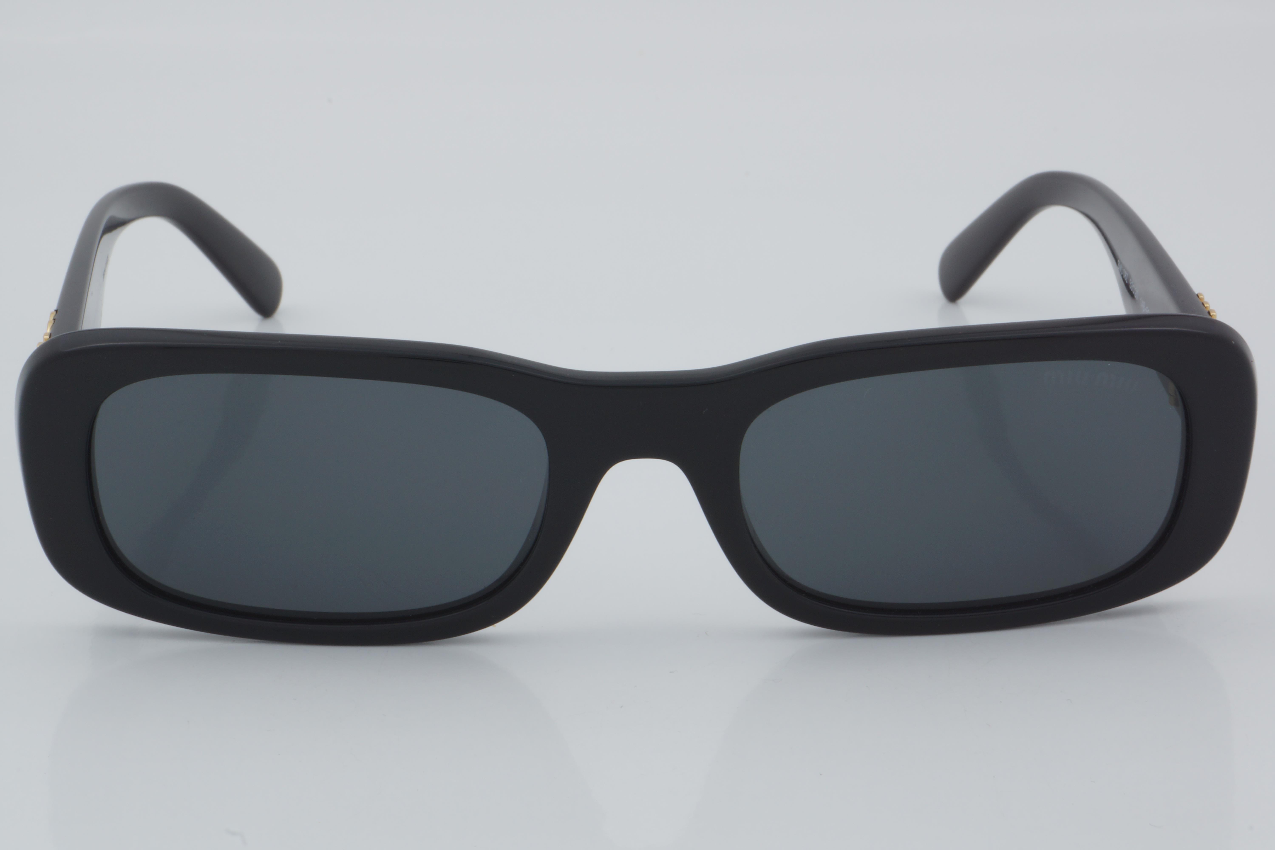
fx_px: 2922
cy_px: 425
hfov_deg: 24.6
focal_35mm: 82
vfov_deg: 16.6
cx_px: 638
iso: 100
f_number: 32
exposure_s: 1/4
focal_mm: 55
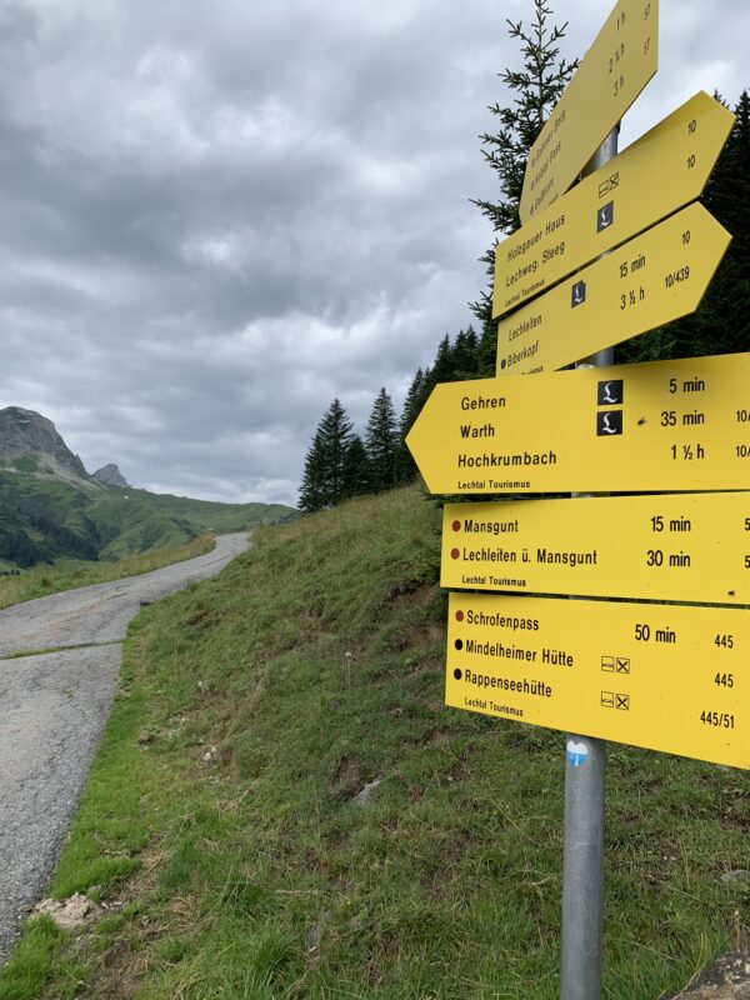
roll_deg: -0.9
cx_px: 375
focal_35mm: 26
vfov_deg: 67.3
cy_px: 500
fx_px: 751
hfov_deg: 53.1
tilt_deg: +9.3
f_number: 1.8
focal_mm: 4.25
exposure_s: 1/2160
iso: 25
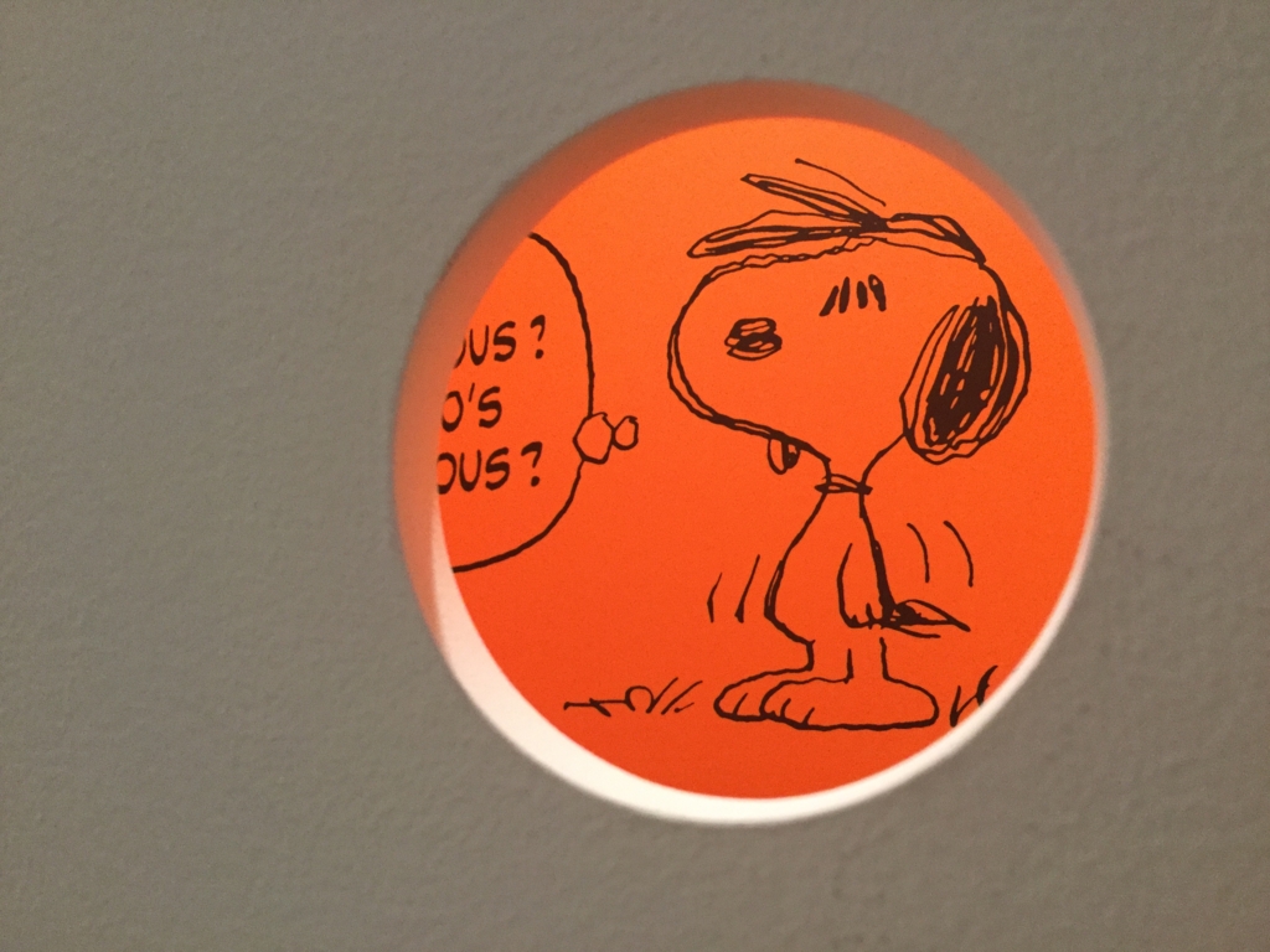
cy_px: 476
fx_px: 1137
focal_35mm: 31
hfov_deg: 58.4
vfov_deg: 45.4
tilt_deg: +6.8
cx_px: 635
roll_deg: +1.8
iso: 125
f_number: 2.4
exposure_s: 1/30
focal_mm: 3.3
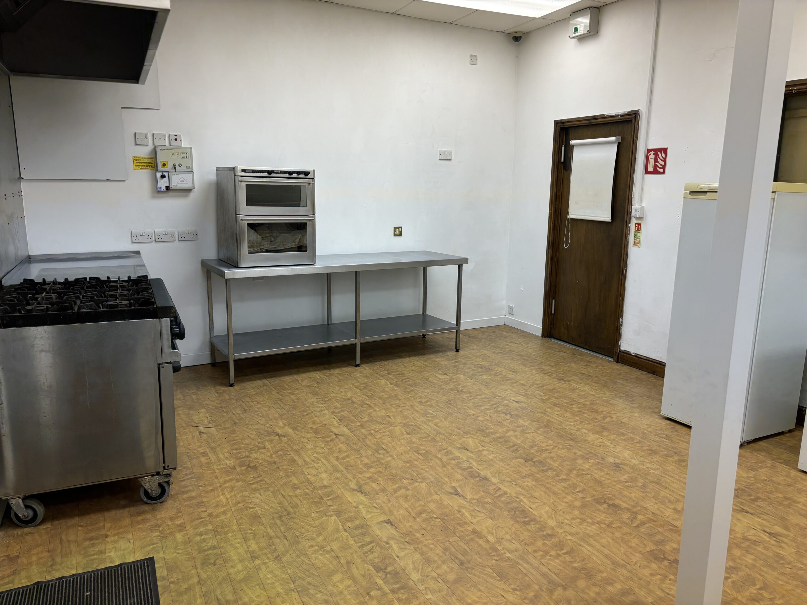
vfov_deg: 53.1
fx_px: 606
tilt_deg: -11.2
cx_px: 404
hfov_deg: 67.3
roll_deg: -0.7
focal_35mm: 26
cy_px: 302
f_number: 1.6
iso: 100
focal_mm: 5.96
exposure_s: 1/100
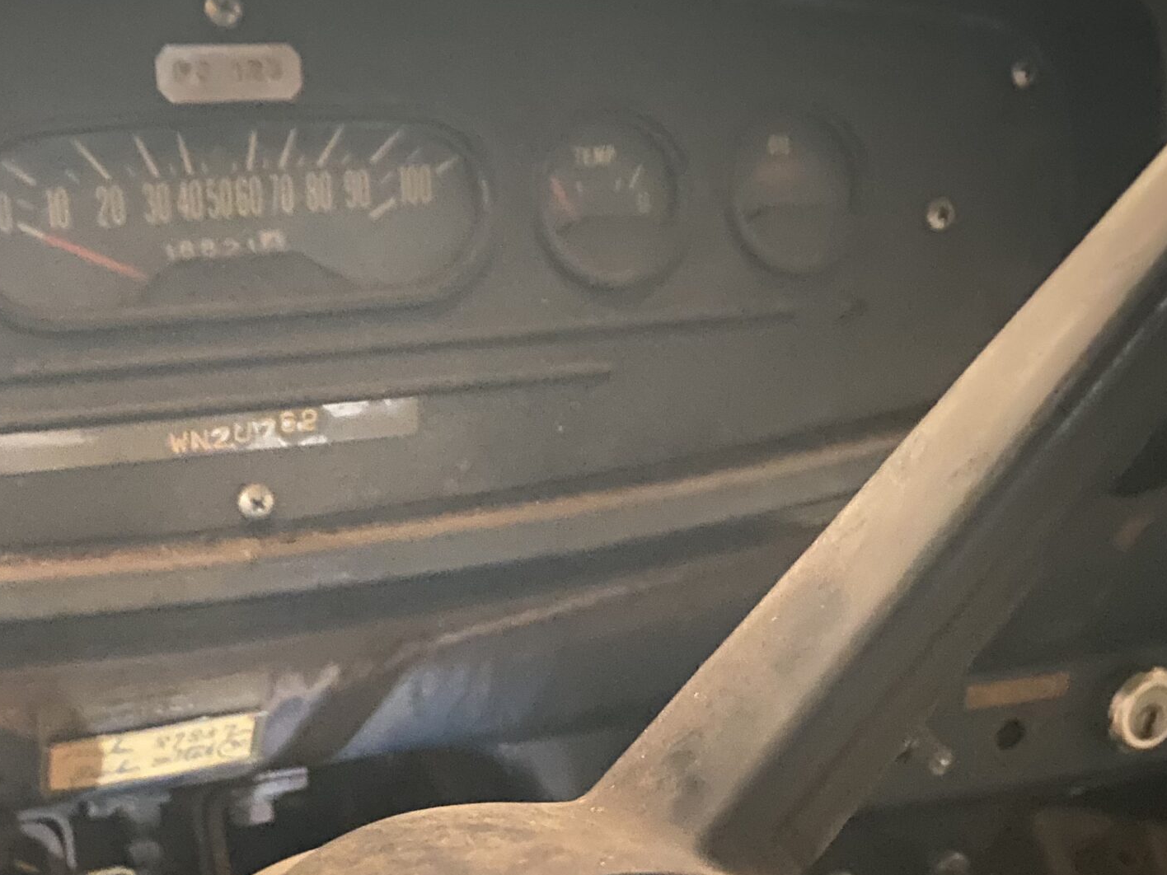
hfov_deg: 38.5
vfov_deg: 30.6
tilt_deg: -26.0
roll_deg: -4.3
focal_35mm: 47
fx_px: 1584
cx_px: 186
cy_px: 611
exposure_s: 1/4
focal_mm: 4.25
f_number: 1.8
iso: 640
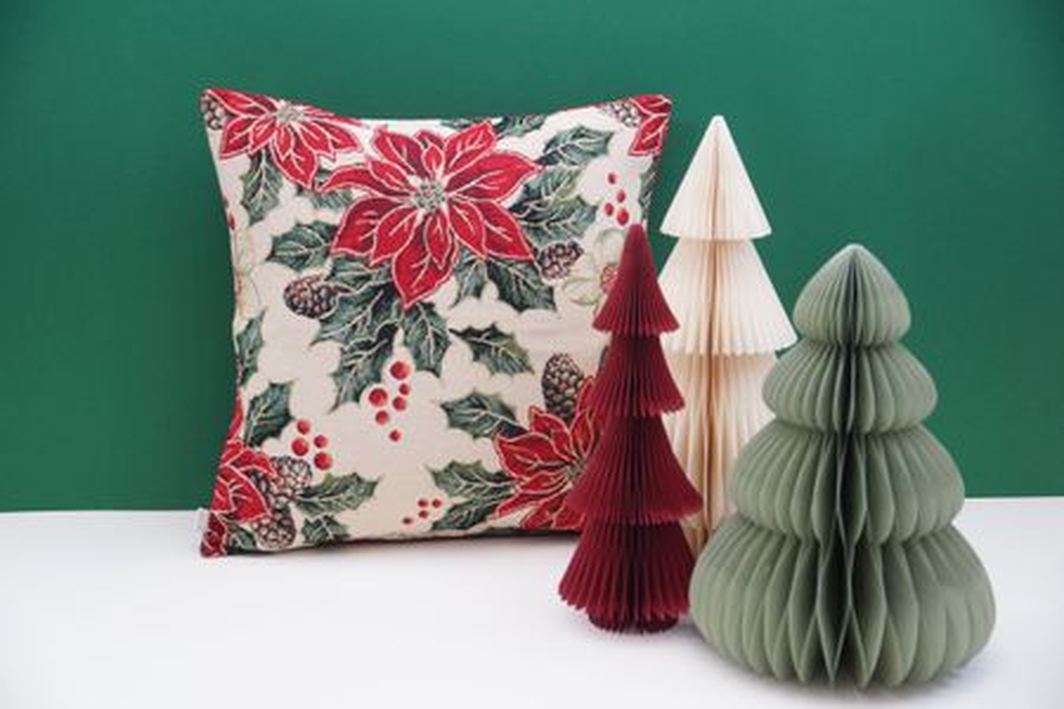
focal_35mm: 68
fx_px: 1995
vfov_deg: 20.2
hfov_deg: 29.9
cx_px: 532
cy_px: 354
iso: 400
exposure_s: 1/40
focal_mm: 45
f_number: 4
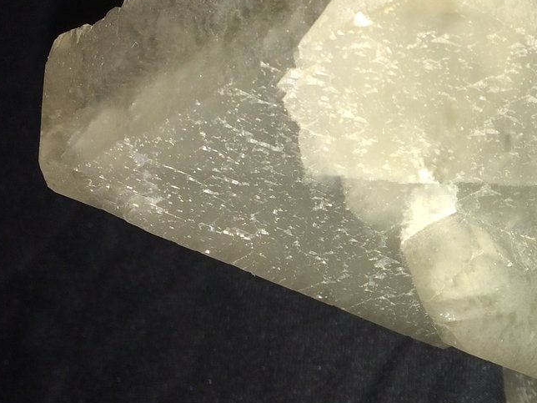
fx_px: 1117
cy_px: 254
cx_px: 590
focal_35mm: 72
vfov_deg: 20.4
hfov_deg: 25.1
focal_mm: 4.15
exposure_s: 1/52
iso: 32
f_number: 2.2
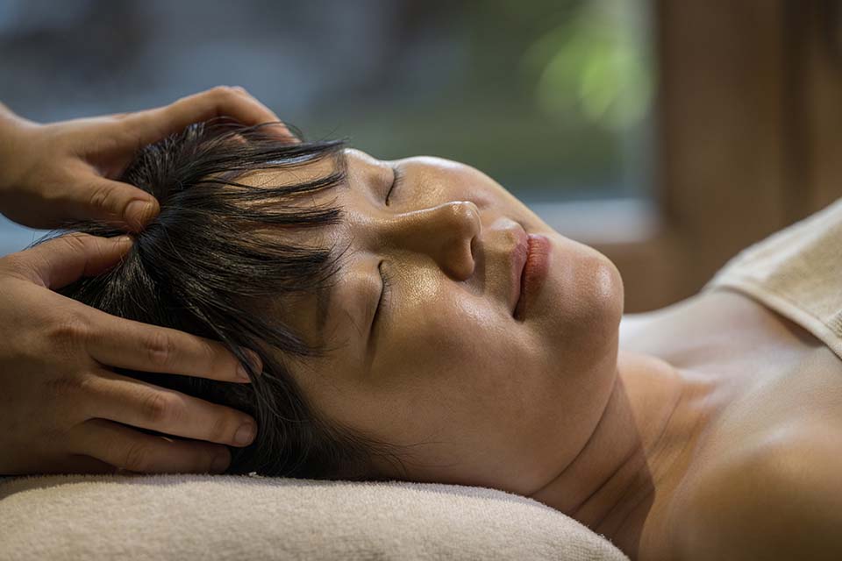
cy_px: 280
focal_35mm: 165
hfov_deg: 12.5
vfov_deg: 8.3
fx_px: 3859
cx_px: 421
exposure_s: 1/200
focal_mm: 165
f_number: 4
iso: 800
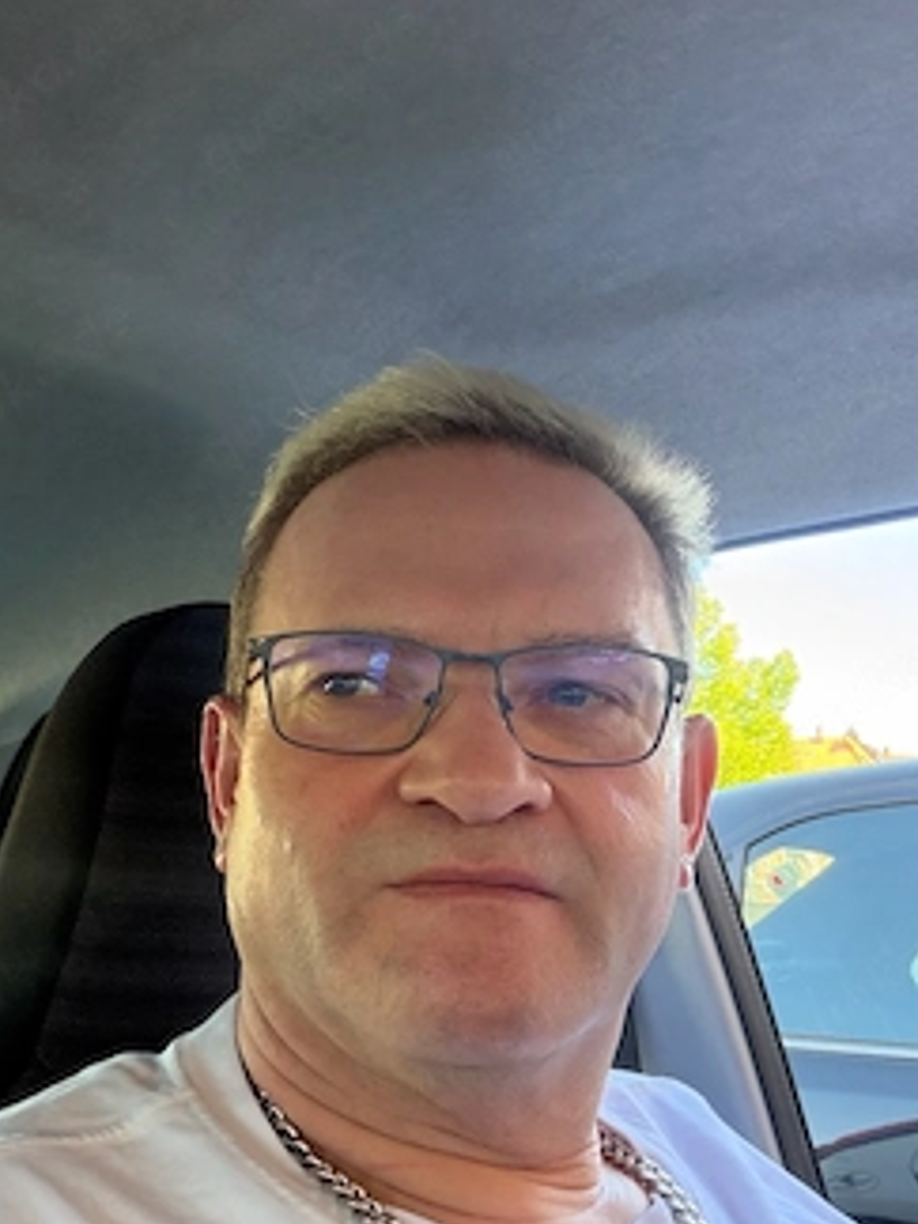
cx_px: 393
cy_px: 722
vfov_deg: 49.9
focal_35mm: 37
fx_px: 1308
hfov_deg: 38.6
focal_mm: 2.71
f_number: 1.9
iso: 125
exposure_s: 1/60
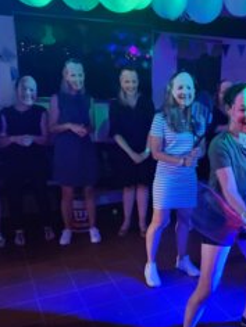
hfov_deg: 36.2
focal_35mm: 39
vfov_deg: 47.8
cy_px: 177
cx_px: 175
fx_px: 370
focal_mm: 5.4
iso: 1000
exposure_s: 1/24
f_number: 1.8
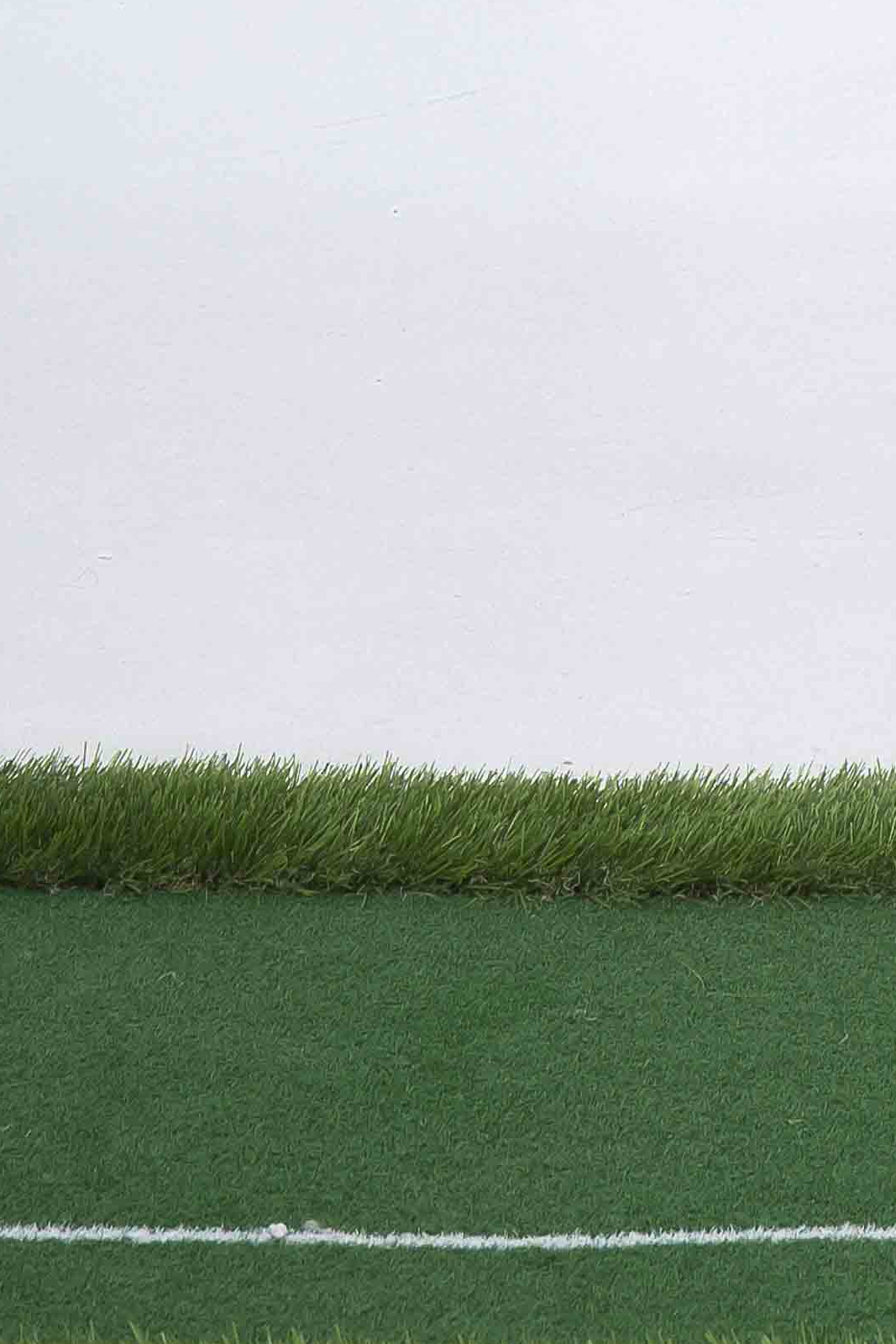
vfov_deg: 13.6
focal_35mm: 135
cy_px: -1100
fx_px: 5039
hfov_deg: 9.7
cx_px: 1522
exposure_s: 1/250
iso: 200
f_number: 5
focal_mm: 36
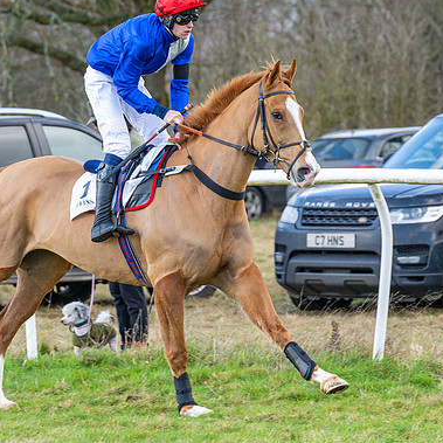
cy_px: 214
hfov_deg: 5.0
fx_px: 5097
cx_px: 223
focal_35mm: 352
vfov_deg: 5.0
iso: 500
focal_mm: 125
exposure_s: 1/640
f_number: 4
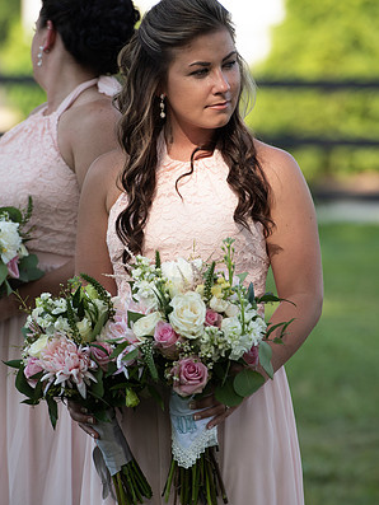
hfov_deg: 4.5
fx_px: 4771
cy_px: 235
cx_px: 192
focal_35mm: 327
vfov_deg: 6.1
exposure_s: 1/800
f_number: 4
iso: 320
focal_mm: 200
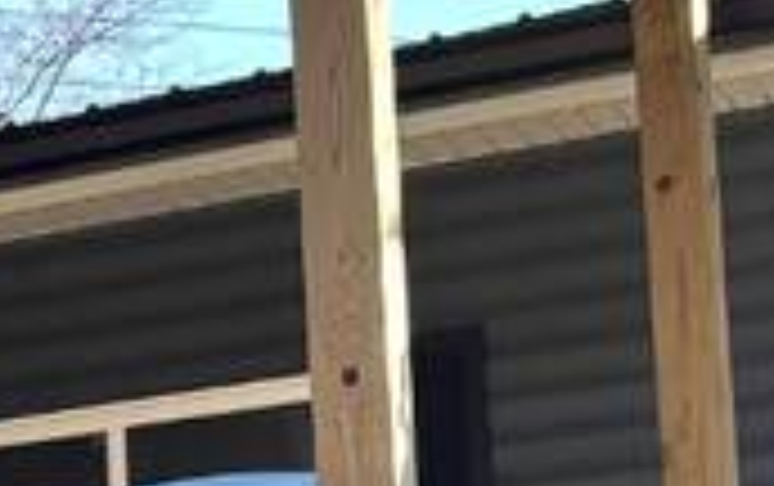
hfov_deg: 9.5
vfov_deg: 6.2
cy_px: 1004
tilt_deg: +4.1
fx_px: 4330
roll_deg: +1.7
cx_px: -850
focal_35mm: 205
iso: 50
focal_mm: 5.96
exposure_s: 1/1437
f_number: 1.6
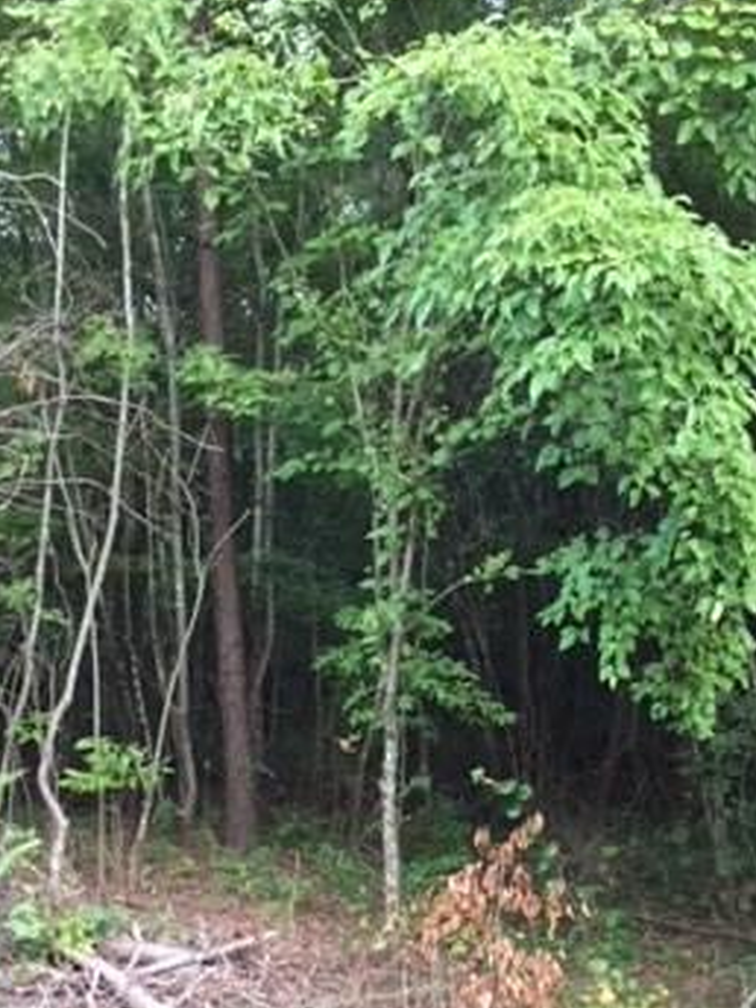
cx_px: 481
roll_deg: +1.3
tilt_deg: -7.3
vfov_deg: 34.5
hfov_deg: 26.9
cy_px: 800
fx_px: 1572
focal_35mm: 54
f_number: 2.2
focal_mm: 4.15
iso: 320
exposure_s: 1/30
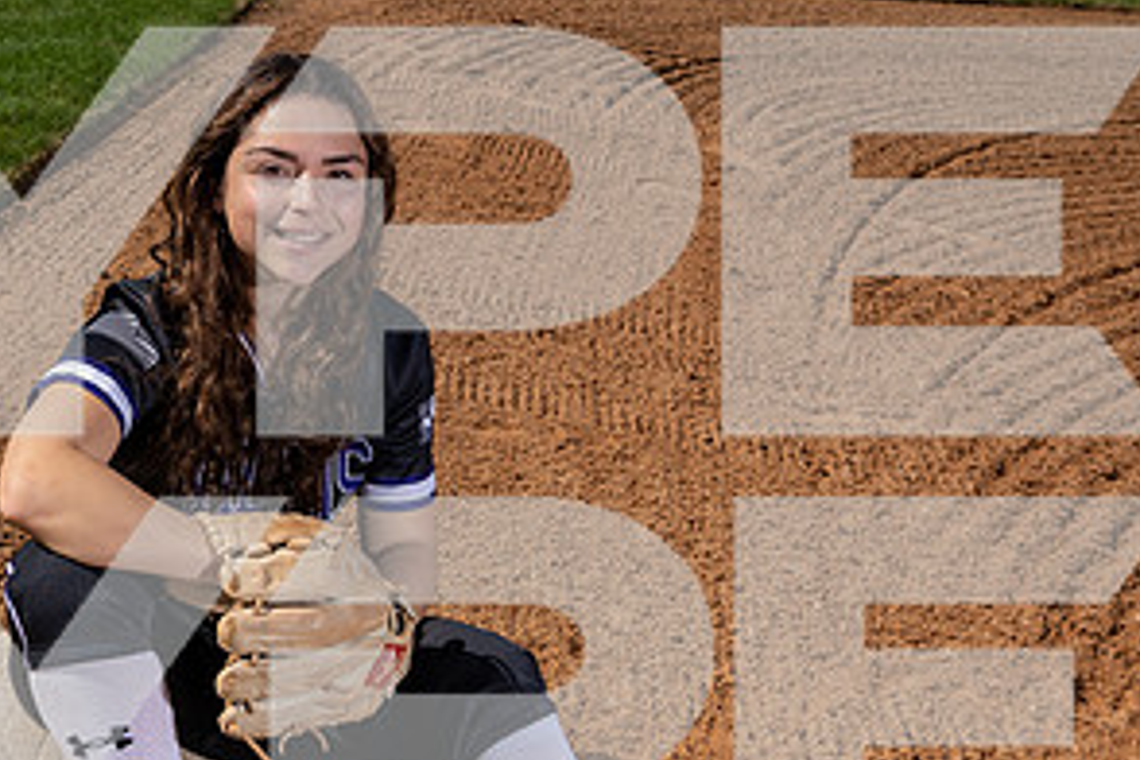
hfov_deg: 29.3
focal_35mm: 67
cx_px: 194
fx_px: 2122
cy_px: 704
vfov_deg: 19.9
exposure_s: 1/640
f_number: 6.3
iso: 100
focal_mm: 34
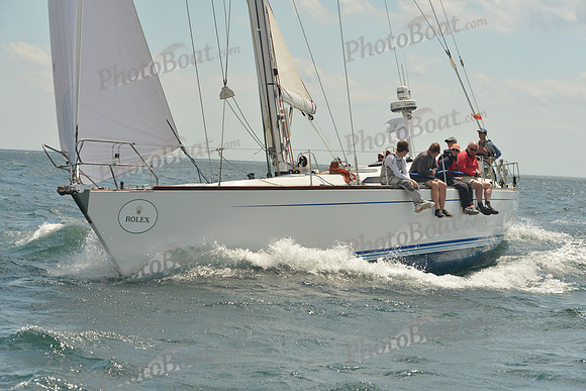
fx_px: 1547
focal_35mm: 95
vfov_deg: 14.4
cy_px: 196
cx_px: 293
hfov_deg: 21.5
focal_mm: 95
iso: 400
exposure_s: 1/800
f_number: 6.3
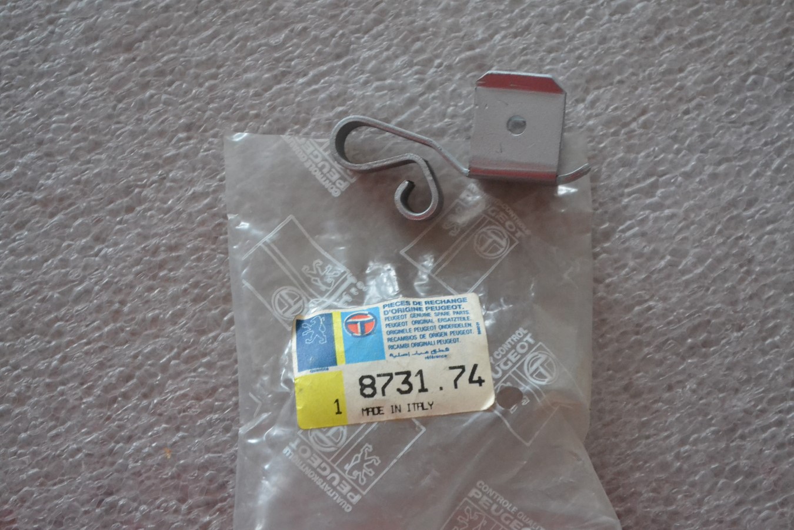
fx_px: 1654
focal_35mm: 75
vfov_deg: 18.2
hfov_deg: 27.0
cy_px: 265
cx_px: 397
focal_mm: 50
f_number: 5.6
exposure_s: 1/30
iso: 3200
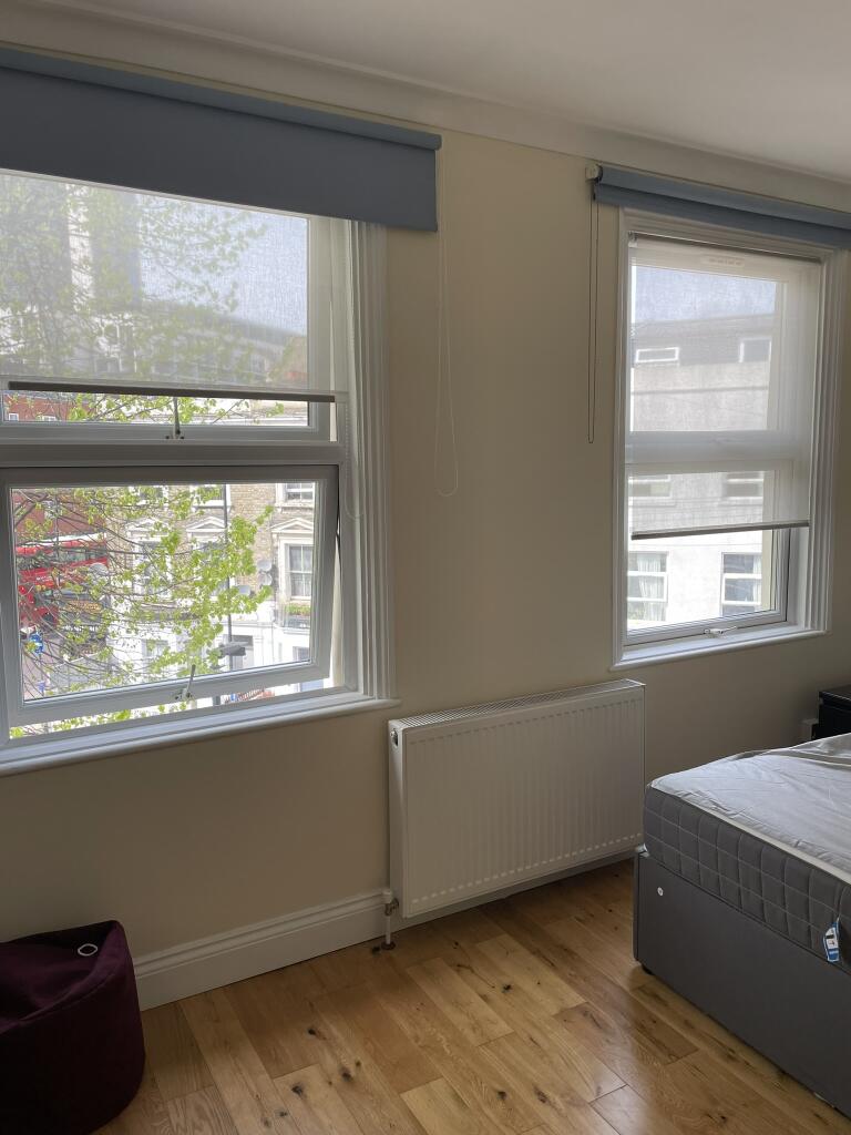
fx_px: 852
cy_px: 568
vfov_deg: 67.3
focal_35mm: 26
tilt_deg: -7.3
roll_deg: +0.9
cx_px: 426
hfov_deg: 53.1
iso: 32
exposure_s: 1/368
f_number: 1.6
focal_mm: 4.2
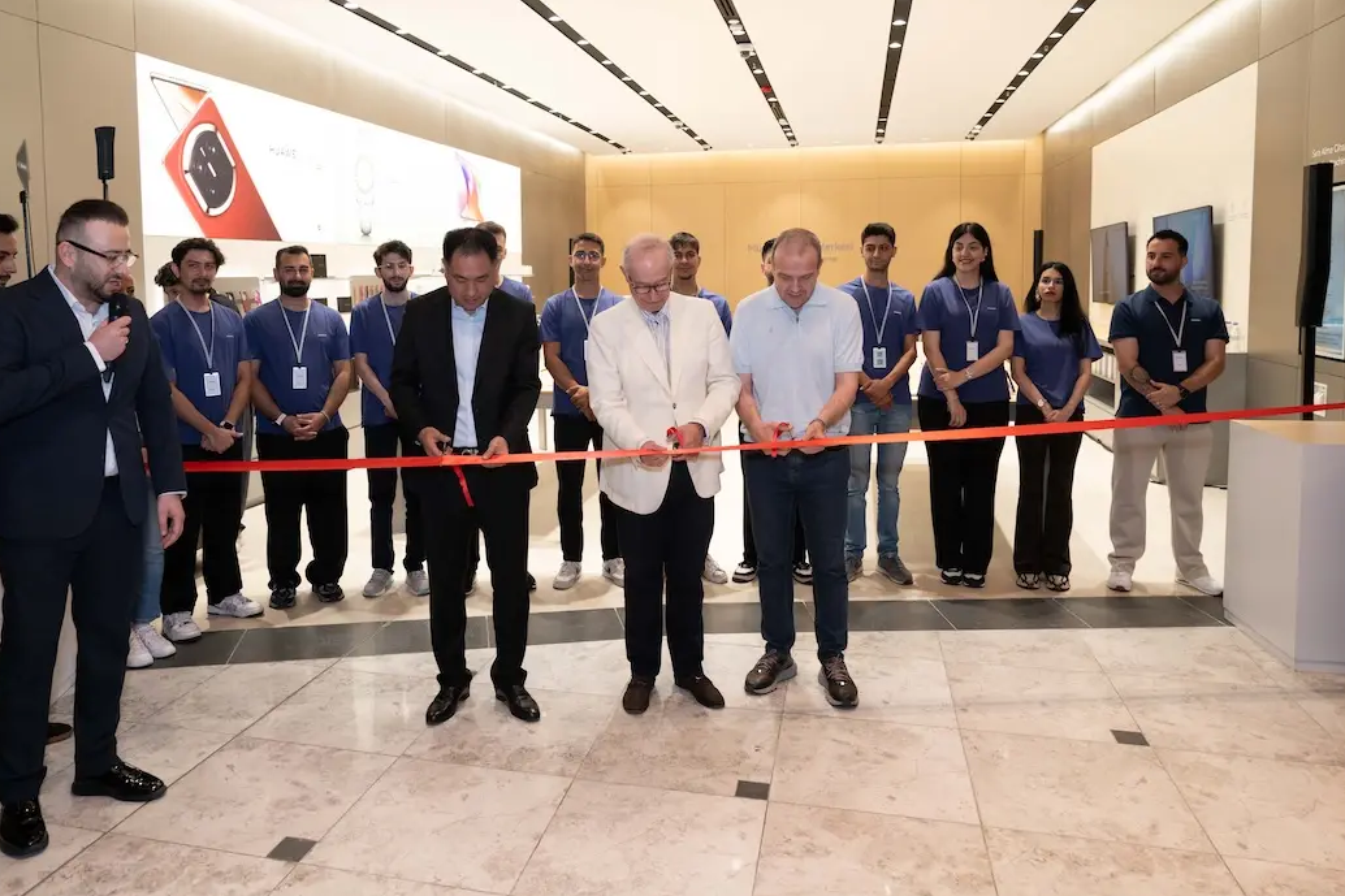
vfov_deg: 49.1
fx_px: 971
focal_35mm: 26
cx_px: 615
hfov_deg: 69.3
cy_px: 345
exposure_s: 1/250
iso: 800
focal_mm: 21
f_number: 3.2
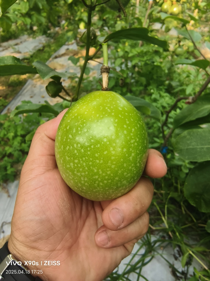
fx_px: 210
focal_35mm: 26
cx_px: 105
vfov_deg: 67.3
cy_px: 140
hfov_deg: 53.1
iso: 50
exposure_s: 1/141
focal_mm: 2.28
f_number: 2
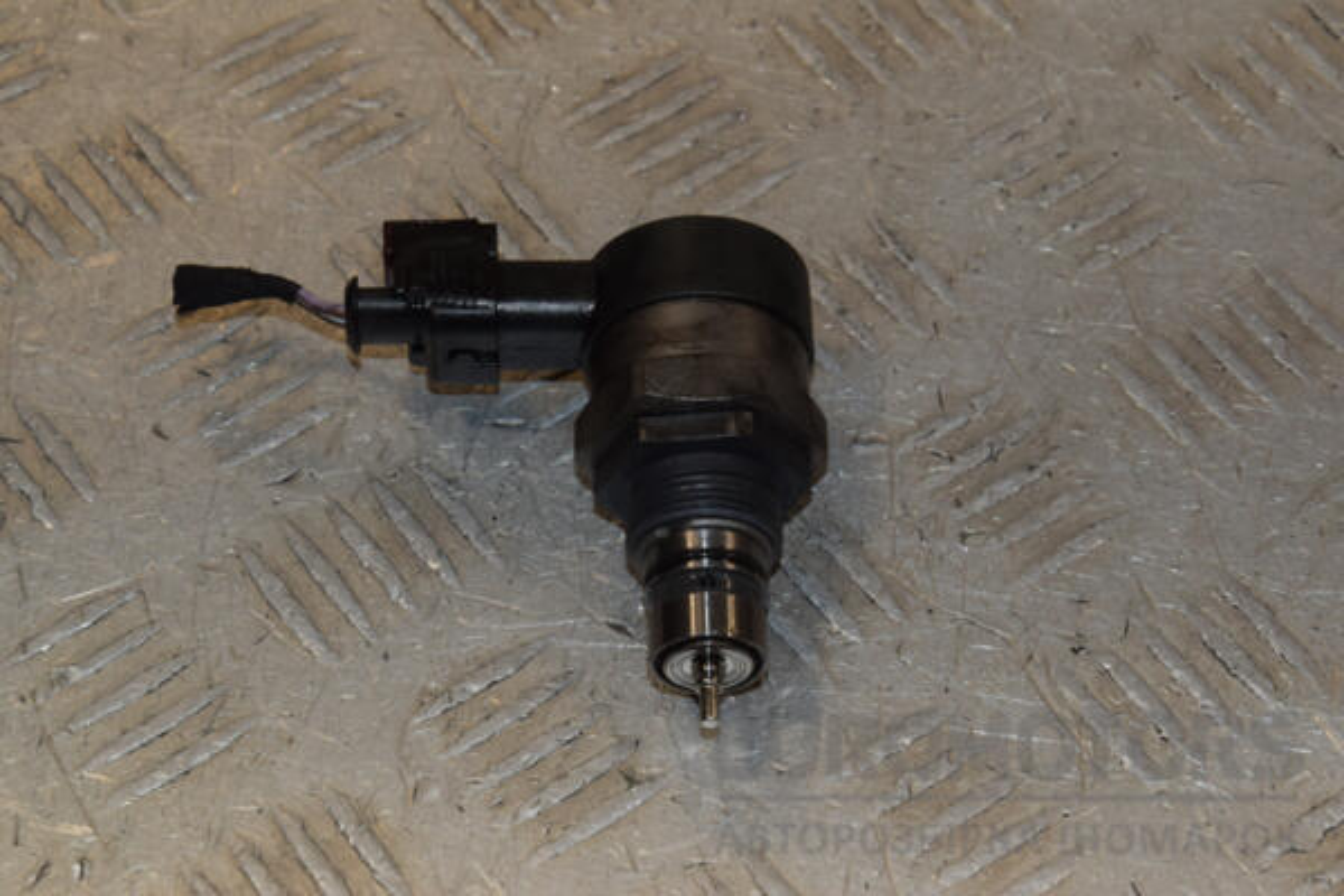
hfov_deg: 16.1
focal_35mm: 128
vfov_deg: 10.8
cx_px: 672
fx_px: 4760
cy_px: 448
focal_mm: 85
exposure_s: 1/200
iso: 800
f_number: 10
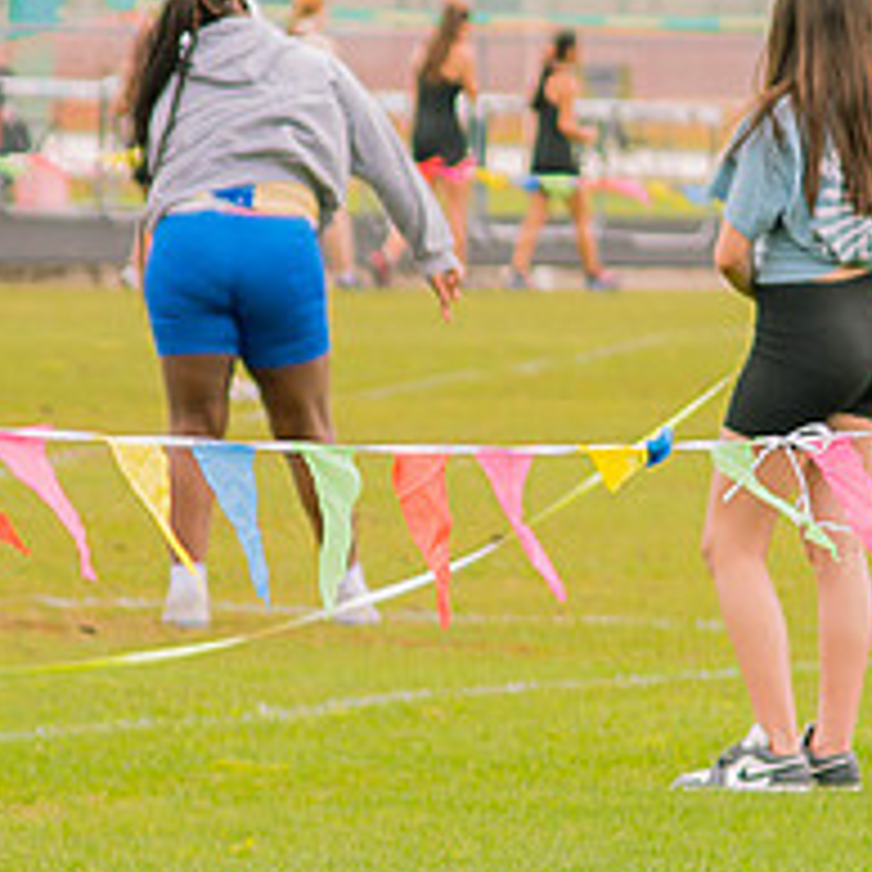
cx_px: 542
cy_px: 310
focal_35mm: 647
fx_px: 18439
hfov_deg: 2.7
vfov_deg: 2.7
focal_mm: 120
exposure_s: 1/200
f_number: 4
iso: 200
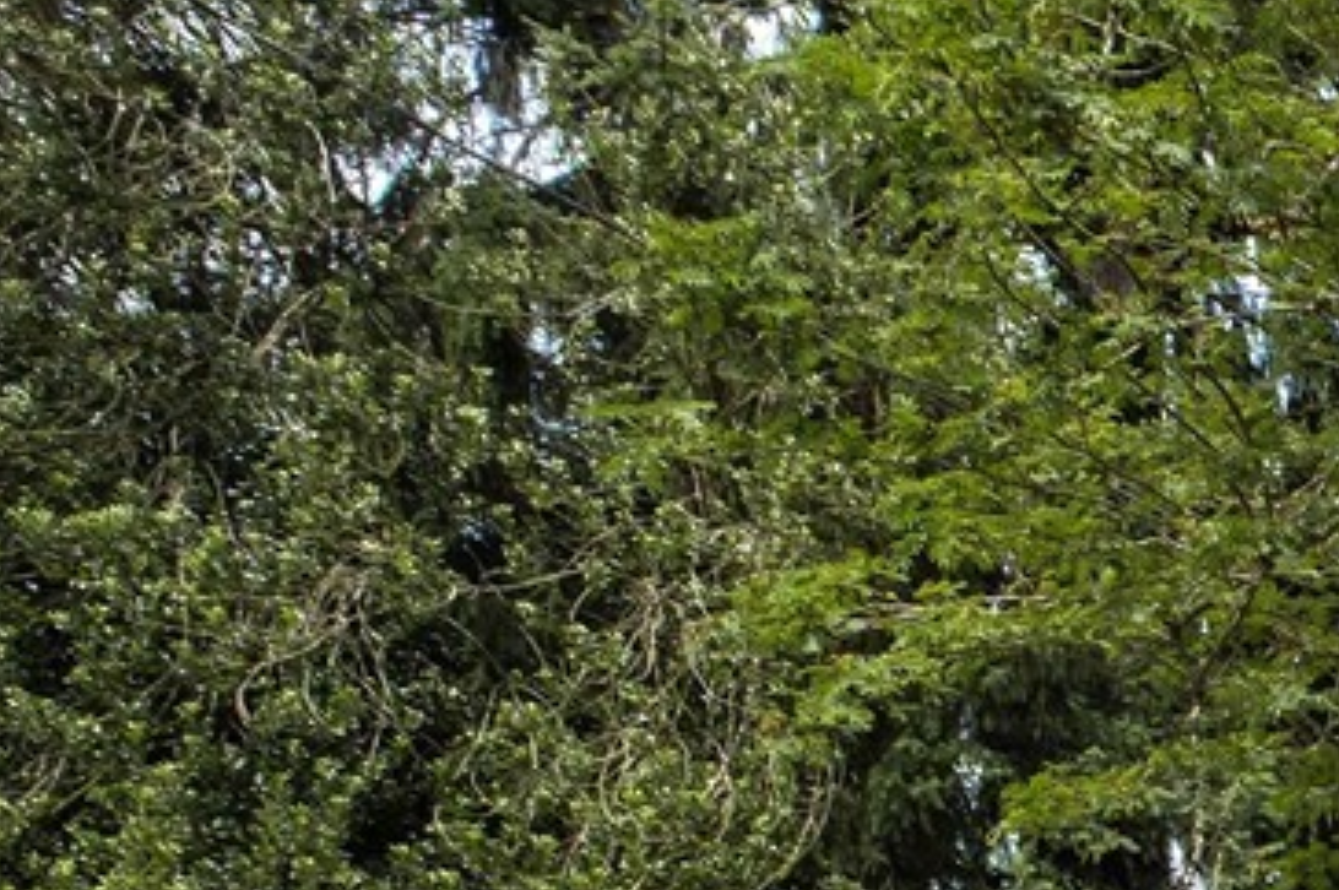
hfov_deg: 18.6
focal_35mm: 70
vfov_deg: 17.3
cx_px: 2672
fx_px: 2601
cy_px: 1385
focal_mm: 10
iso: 125
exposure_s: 1/40
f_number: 8
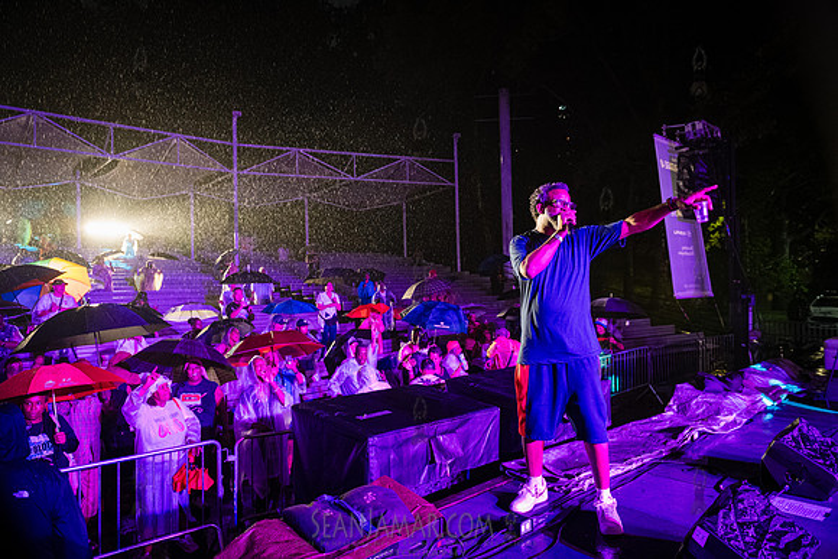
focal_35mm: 24
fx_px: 559
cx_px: 419
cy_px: 280
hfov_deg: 73.7
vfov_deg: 53.2
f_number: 3.5
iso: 8000
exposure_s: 1/200
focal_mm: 24
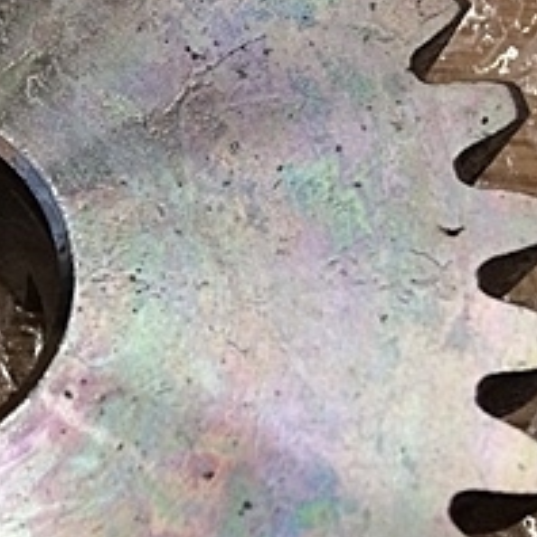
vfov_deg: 20.9
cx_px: -130
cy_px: 306
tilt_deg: -72.1
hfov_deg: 19.5
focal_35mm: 83
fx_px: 1457
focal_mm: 4.15
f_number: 2.2
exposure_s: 1/30
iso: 50
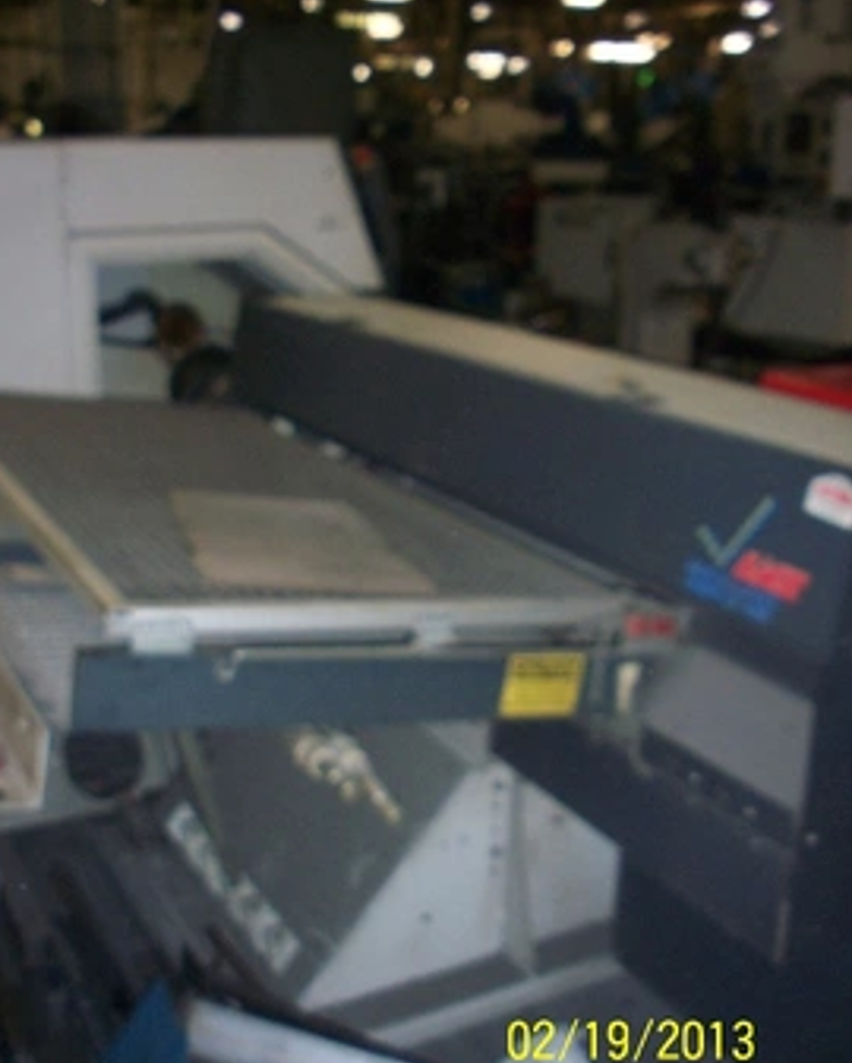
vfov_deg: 42.0
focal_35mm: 44
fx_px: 1386
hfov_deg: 34.1
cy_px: 498
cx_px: 382
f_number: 3.5
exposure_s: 1/60
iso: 250
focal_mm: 6.3
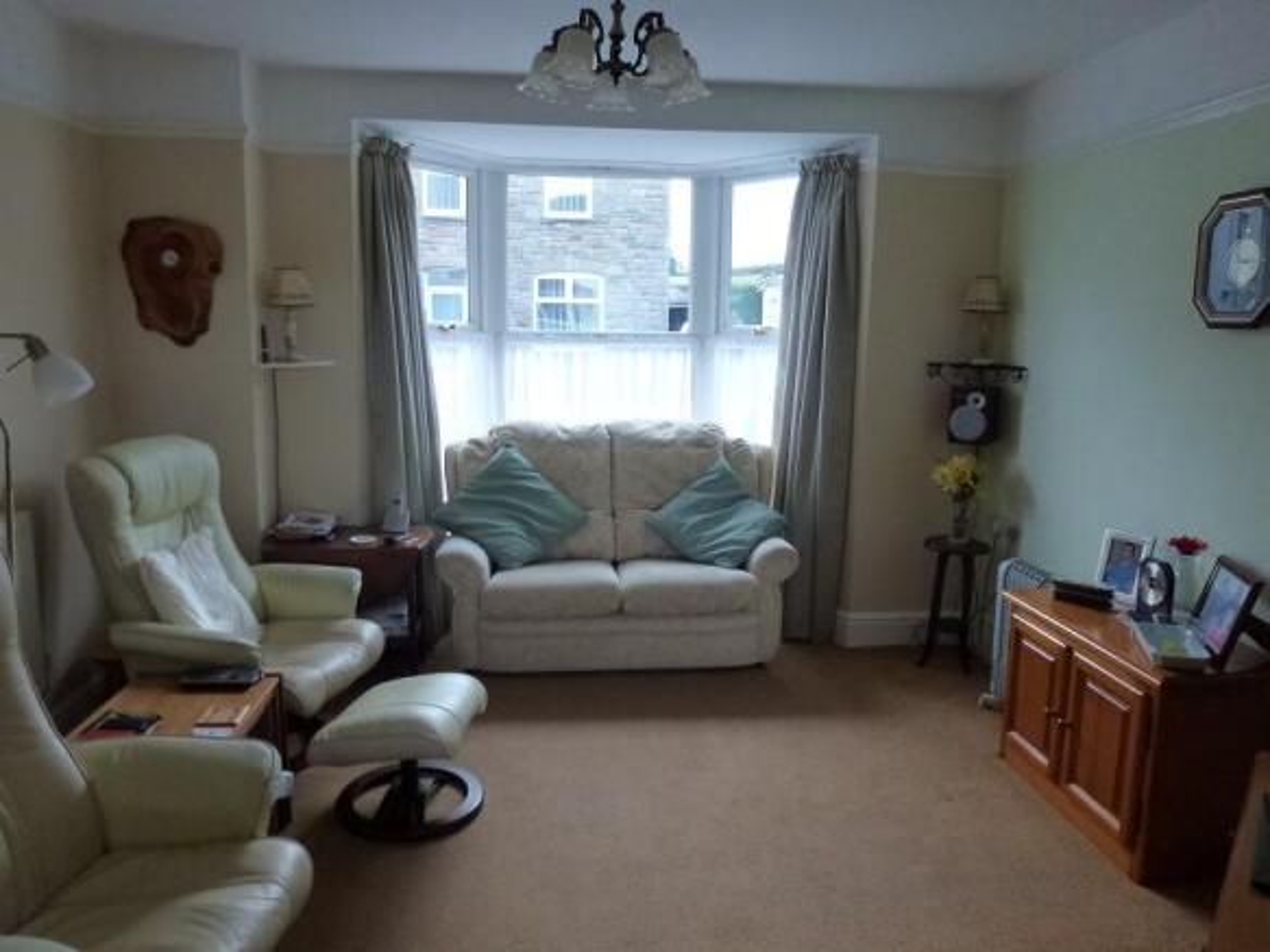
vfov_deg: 56.8
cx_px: 635
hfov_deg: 71.6
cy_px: 476
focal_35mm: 24
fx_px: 880
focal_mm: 4.3
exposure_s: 1/60
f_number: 3.3
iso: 320
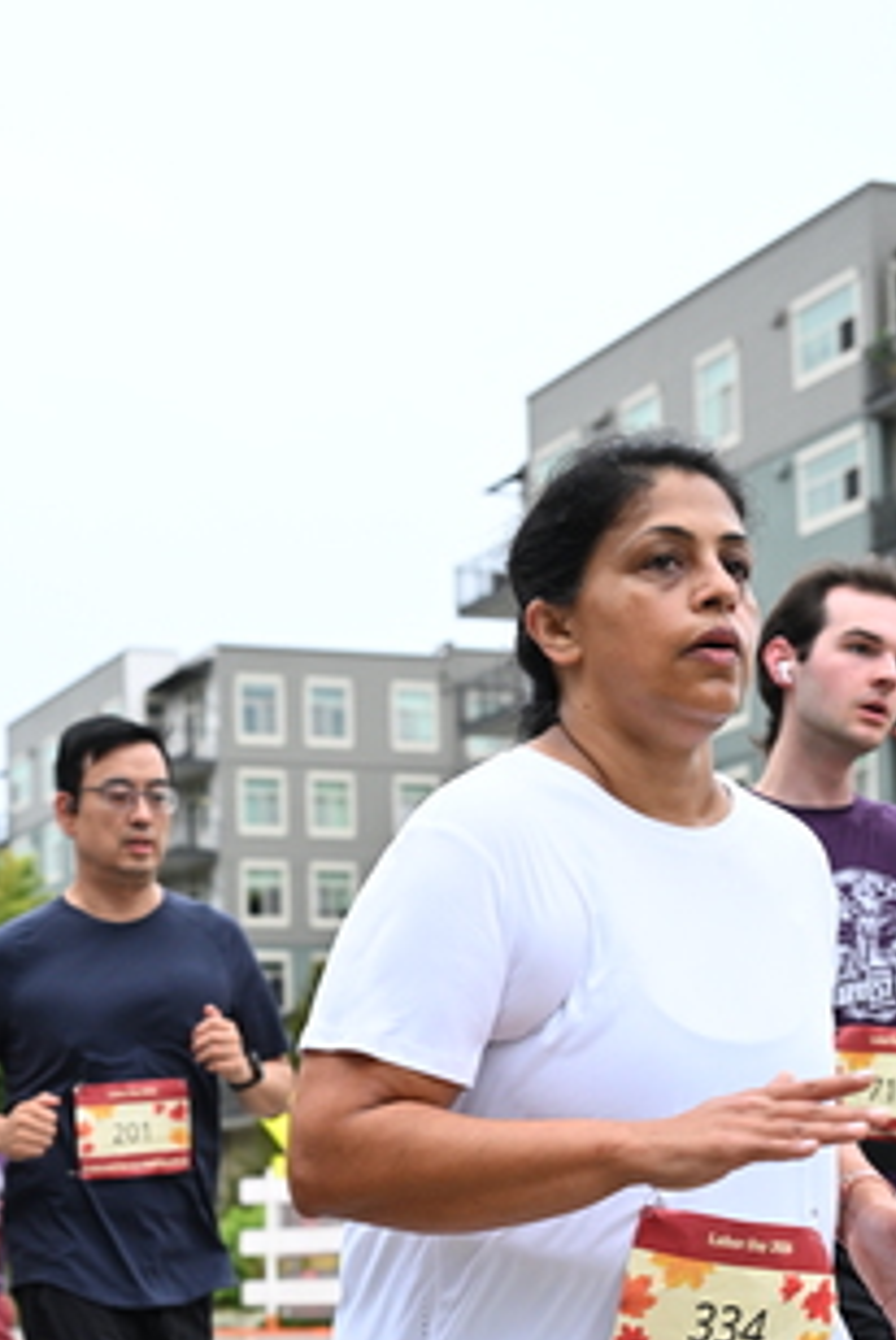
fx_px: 2794
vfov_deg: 26.4
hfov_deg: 18.0
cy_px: 1114
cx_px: 141
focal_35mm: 75
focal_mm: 42
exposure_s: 1/800
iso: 1600
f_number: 4
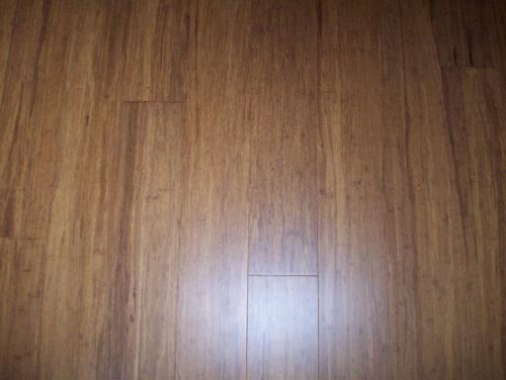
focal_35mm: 37
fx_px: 541
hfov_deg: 50.1
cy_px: 190
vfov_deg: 38.7
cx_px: 253
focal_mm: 6.2
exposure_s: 1/45
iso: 160
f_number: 2.8
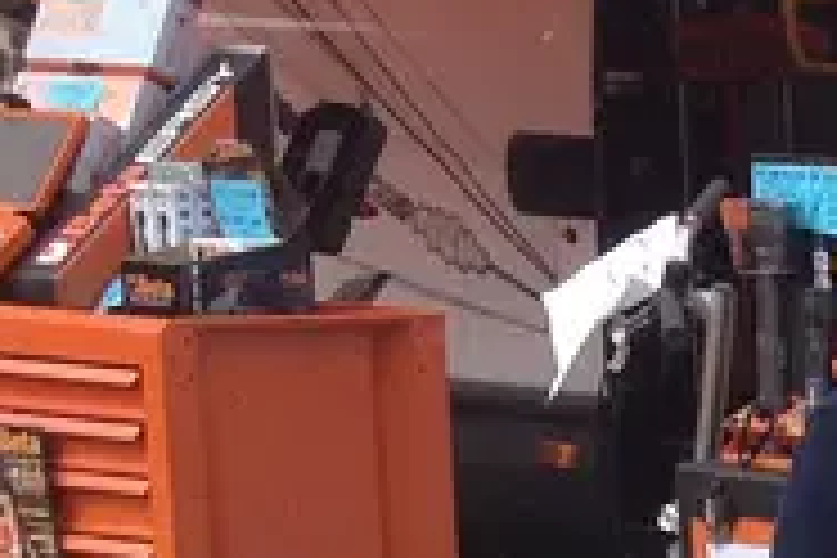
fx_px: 5138
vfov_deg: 6.0
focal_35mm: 221
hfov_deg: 8.5
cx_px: 1976
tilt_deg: -18.6
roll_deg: +0.3
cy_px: 1282
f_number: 2.4
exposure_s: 1/448
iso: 50
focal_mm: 4.12
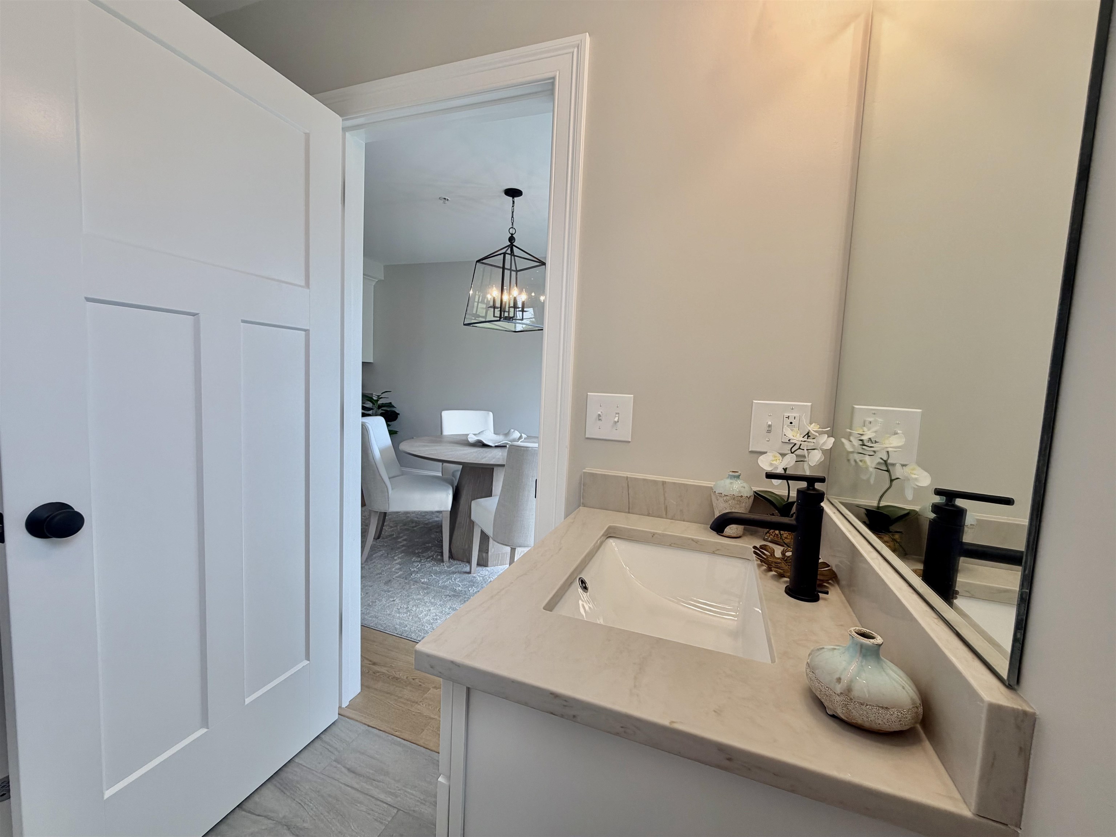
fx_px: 451
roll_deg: -1.7
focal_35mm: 14
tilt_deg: -4.3
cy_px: 418
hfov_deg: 102.1
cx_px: 558
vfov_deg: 85.7
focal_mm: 2.22
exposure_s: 1/120
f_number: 2.2
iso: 50
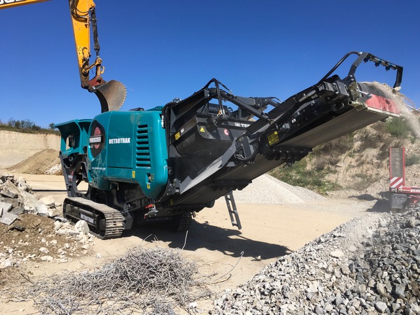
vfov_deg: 48.2
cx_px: 210
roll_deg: -2.1
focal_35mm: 29
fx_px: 352
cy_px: 158
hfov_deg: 61.7
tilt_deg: +3.1
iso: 25
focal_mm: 4.15
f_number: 2.2
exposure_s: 1/2331
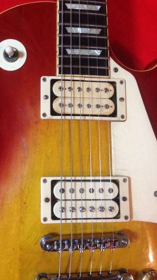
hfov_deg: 31.7
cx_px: 51
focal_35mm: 37
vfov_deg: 54.0
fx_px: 274
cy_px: 137
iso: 320
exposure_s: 1/15
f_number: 2.4
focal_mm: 4.12
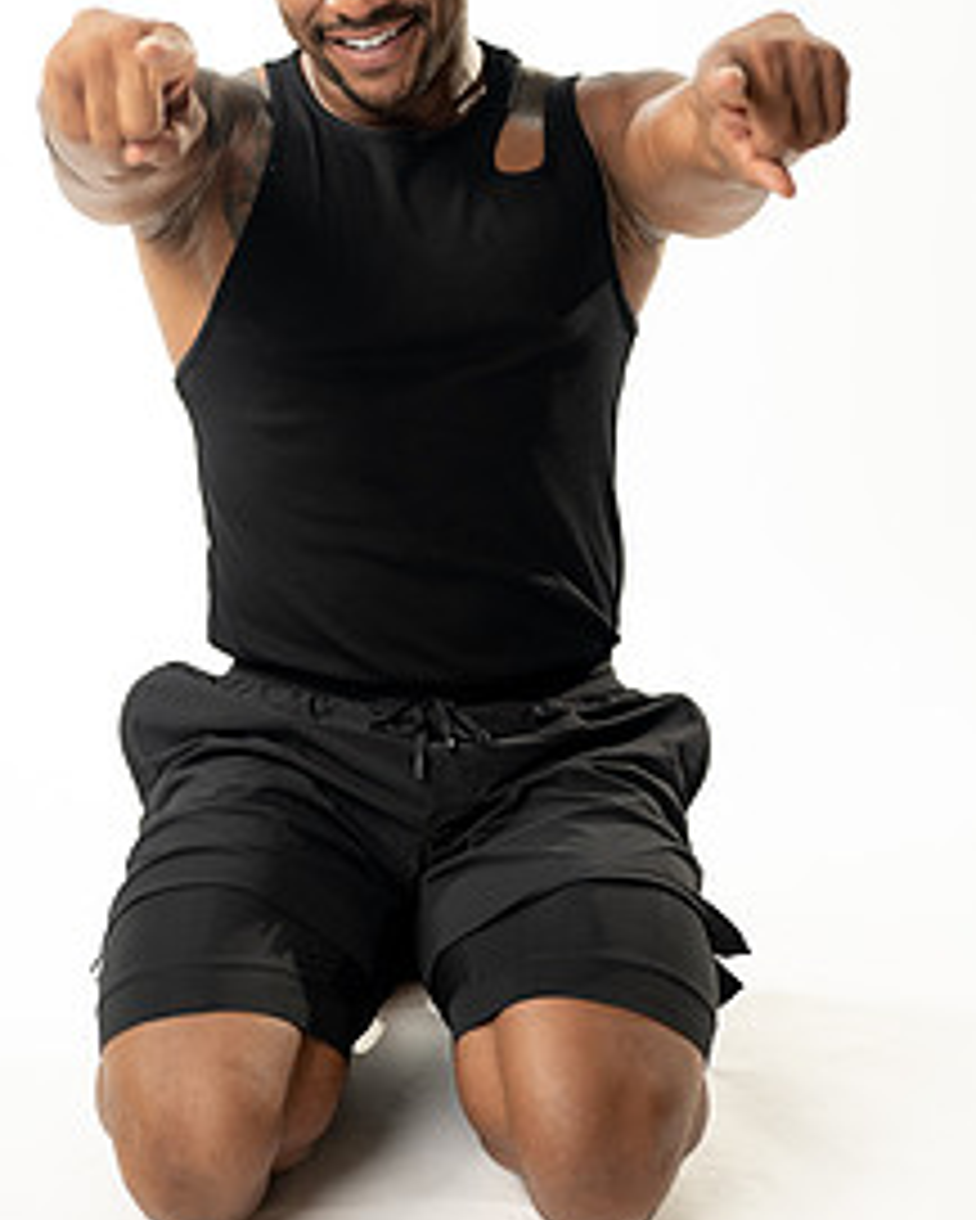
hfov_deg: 19.7
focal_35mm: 78
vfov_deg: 24.3
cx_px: 423
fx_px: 2815
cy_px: 423
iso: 800
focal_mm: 50
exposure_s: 1/80
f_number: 3.2
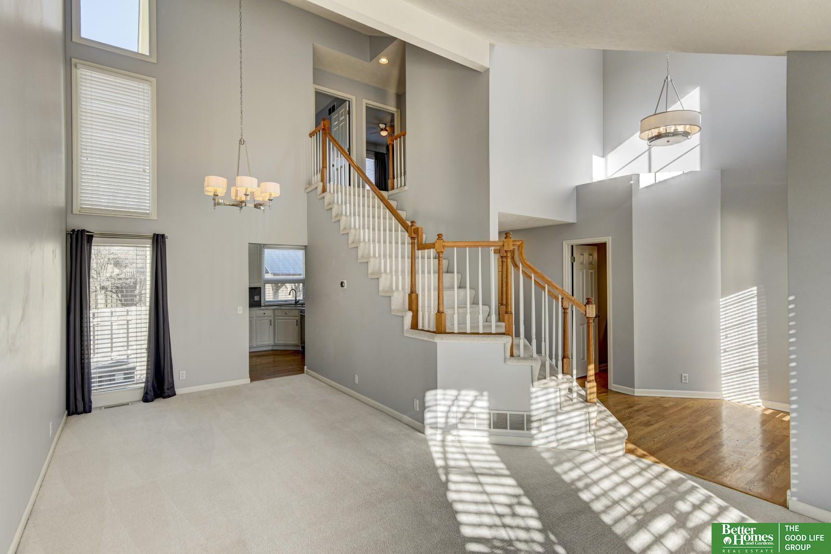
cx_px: 416
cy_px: 277
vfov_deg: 70.5
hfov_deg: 93.3
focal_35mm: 17
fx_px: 393
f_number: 8
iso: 400
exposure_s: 1/160
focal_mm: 17
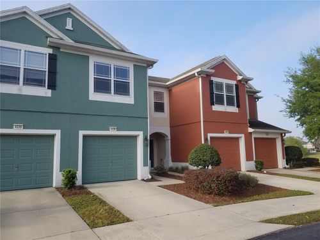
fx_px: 240
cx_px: 160
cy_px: 120
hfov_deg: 67.3
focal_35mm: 26
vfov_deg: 53.1
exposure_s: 1/1152
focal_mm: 4.2
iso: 50
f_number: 1.7
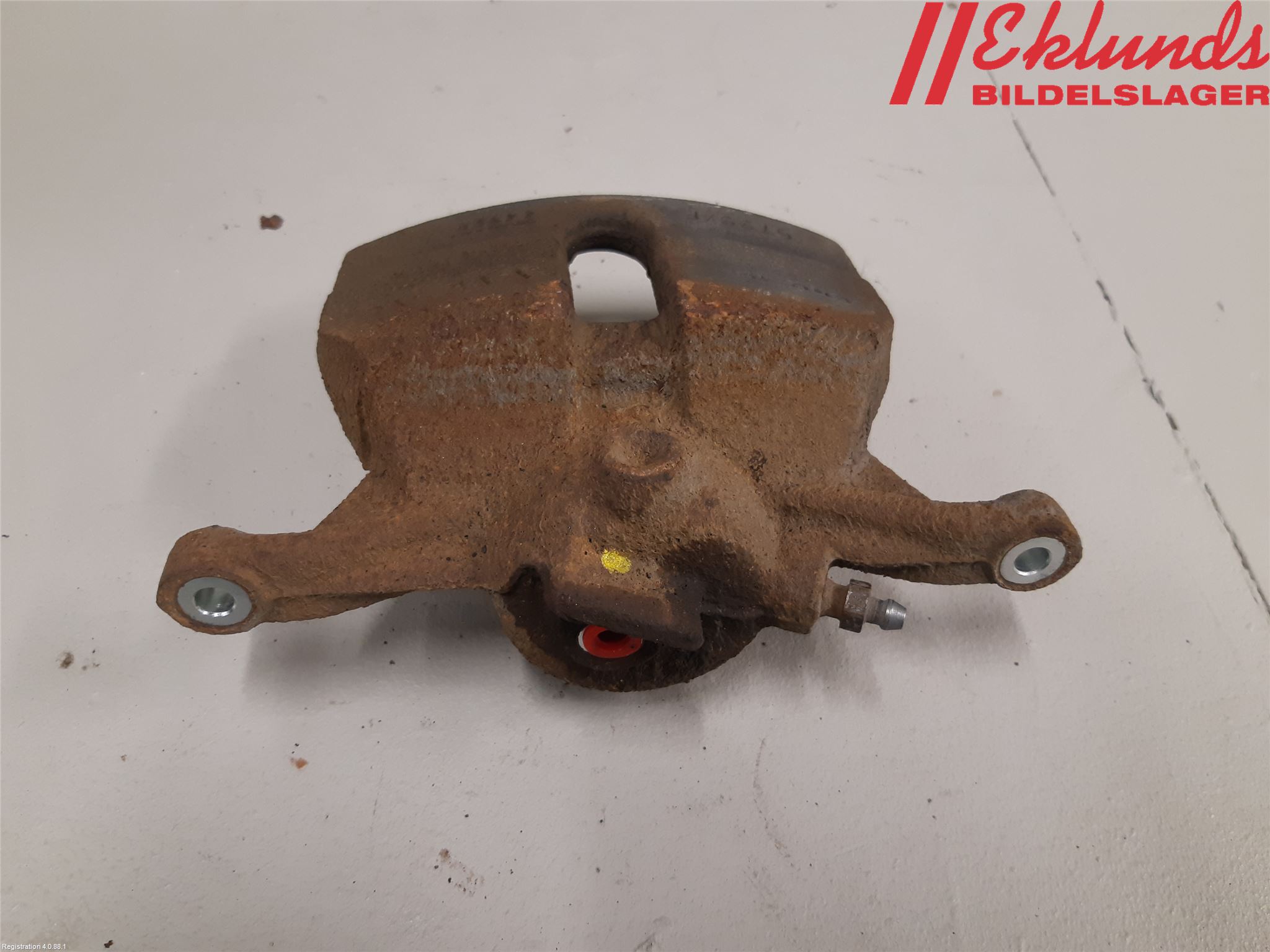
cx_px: 635
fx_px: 954
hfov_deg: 67.3
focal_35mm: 26
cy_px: 476
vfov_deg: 53.1
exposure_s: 1/50
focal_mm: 3.93
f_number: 1.7
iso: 125
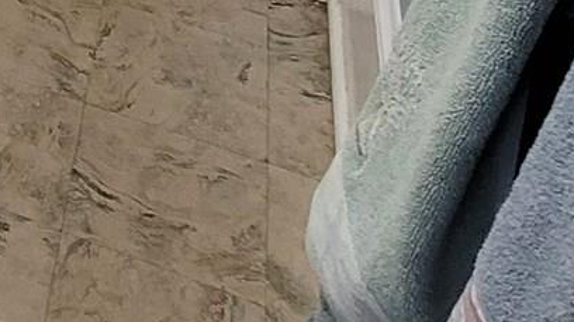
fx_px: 1217
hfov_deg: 20.5
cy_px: -517
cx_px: -400
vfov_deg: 11.6
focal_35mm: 80
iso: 250
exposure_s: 1/60
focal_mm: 2.2
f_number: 2.2
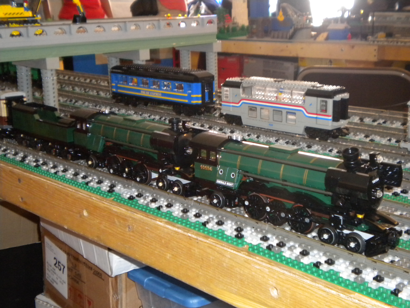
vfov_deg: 28.0
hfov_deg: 36.8
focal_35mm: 52
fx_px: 616
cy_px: 154
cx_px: 205
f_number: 3.9
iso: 400
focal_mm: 9.3
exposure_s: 1/30
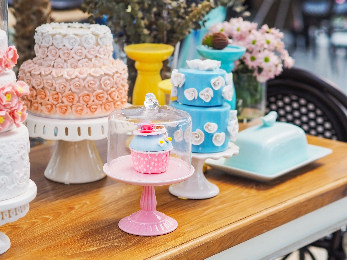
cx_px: 174
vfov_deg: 16.4
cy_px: 130
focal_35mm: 90
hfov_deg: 21.8
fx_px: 902
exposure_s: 1/160
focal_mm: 45
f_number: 2.5
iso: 200
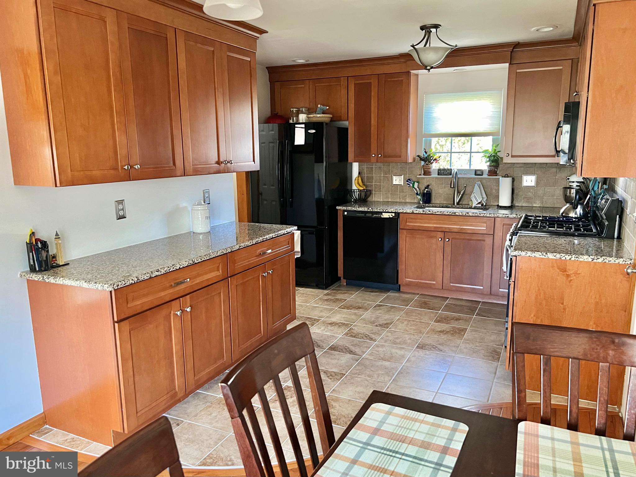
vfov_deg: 53.1
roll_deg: +2.1
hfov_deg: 67.3
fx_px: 478
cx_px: 318
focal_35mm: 26
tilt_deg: -11.9
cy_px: 238
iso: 500
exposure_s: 1/60
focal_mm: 5.7
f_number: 1.5
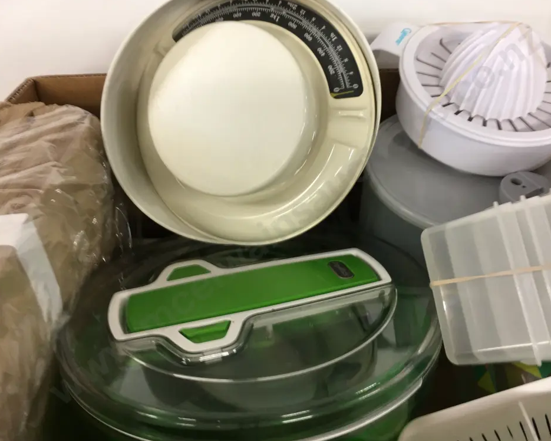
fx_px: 506
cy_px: 218
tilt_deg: -43.8
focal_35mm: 31
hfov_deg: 57.1
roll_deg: -0.6
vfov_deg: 47.1
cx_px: 296
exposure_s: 1/17
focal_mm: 4.15
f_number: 2.2
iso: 50
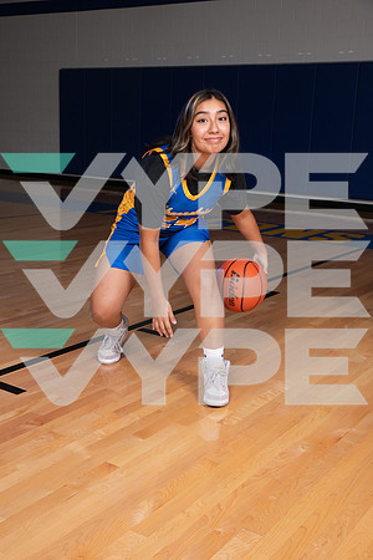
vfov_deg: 44.5
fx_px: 684
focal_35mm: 44
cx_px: 186
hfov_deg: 30.5
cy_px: 280
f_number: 7.1
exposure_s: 1/320
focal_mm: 44
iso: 500
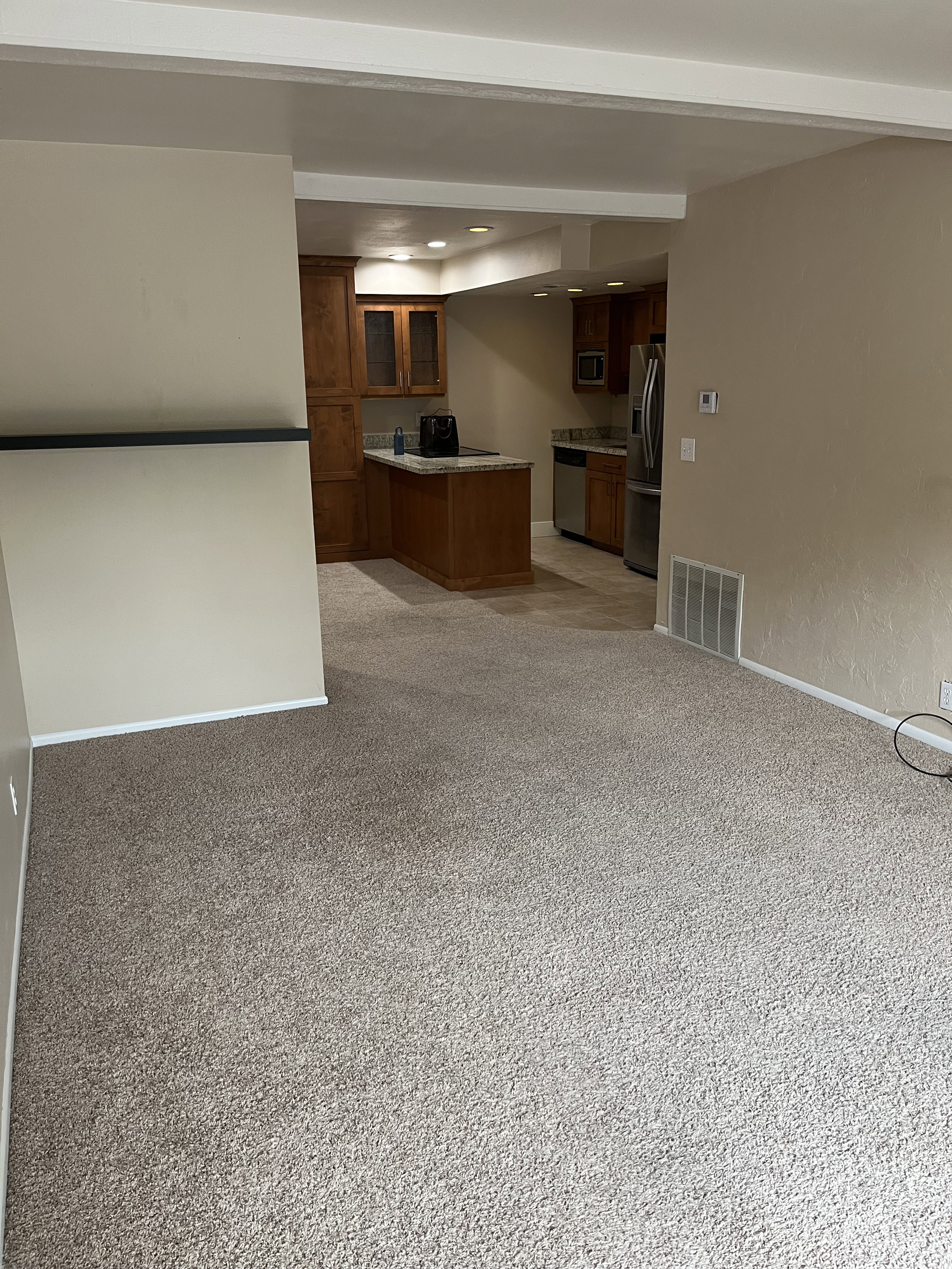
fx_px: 953
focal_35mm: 26
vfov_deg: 67.3
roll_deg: +0.7
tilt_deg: -13.9
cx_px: 476
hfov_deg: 53.1
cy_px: 634
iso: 125
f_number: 1.6
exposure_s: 1/90
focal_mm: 5.1
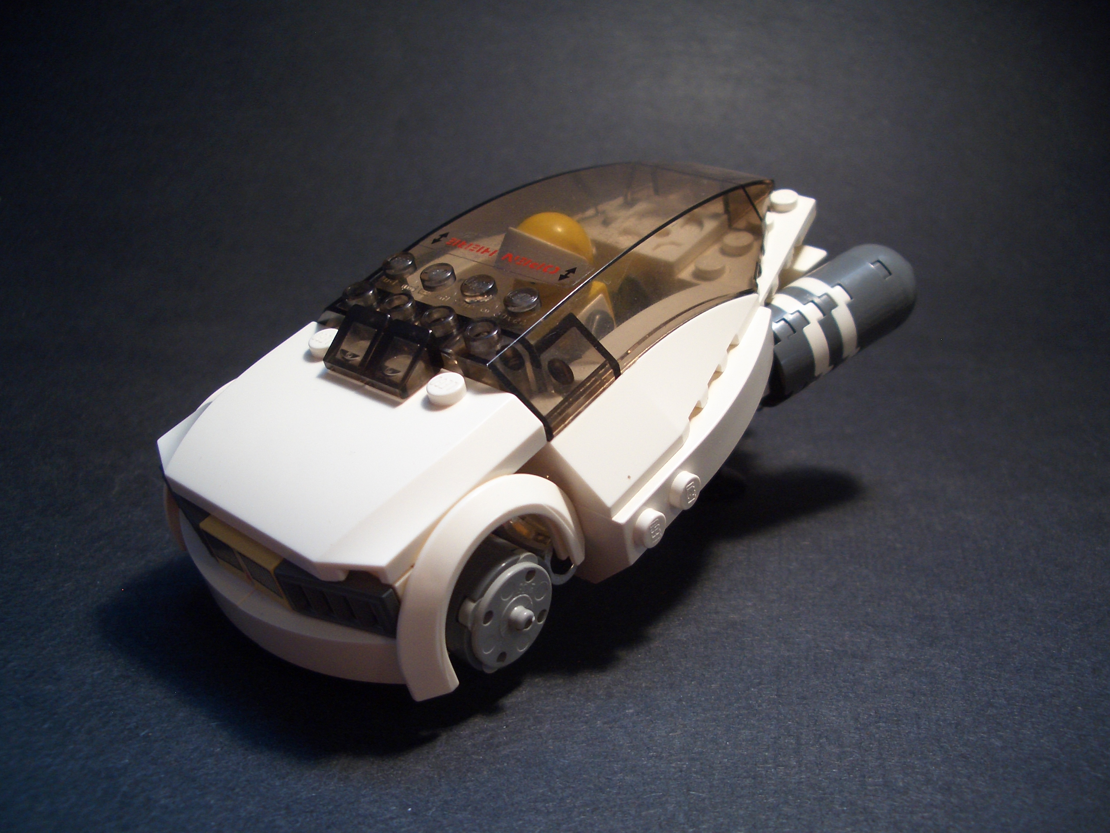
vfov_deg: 40.7
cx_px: 555
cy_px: 416
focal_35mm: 35
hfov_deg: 52.6
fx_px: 1122
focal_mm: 5.8
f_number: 2.6
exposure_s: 1/13
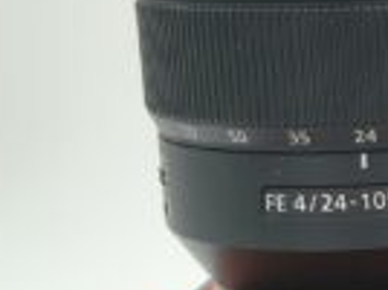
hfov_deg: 18.0
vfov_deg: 15.9
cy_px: 51
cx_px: 651
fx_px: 1029
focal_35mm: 92
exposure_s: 1/371
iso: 100
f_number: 1.8
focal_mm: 5.56
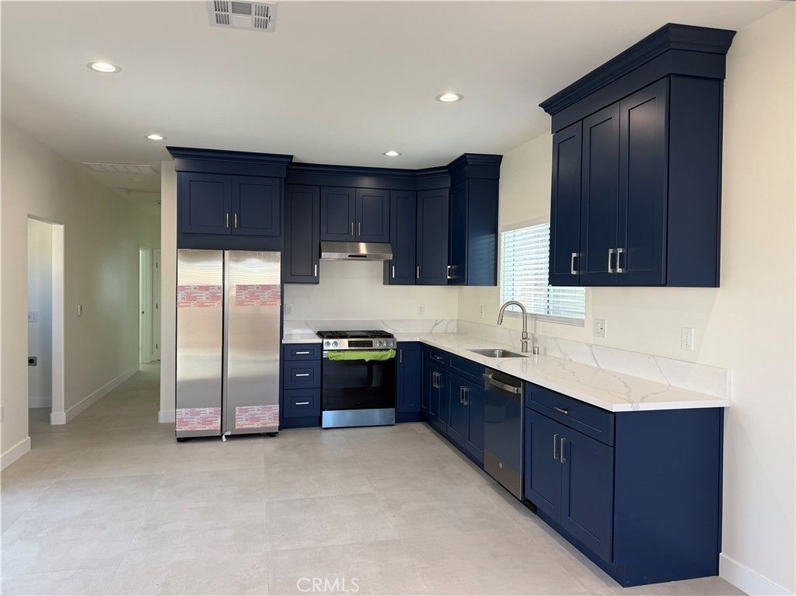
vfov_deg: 56.8
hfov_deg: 71.6
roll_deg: +0.3
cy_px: 298
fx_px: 552
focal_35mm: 24
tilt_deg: -0.4
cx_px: 398
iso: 64
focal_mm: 6.76
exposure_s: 1/149
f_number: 1.78
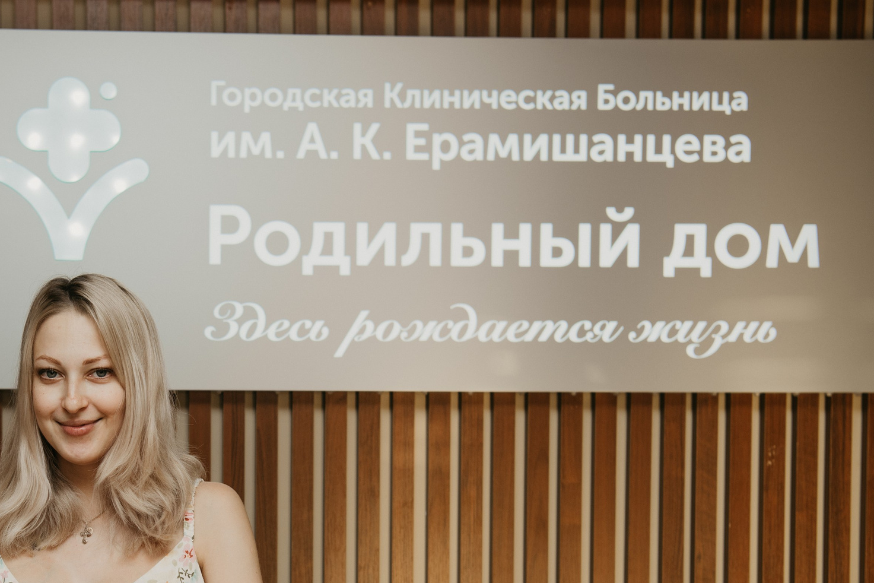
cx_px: 189
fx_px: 1772
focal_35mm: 73
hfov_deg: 27.2
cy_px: 440
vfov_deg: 18.5
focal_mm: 42
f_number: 4
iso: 125
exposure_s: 1/160
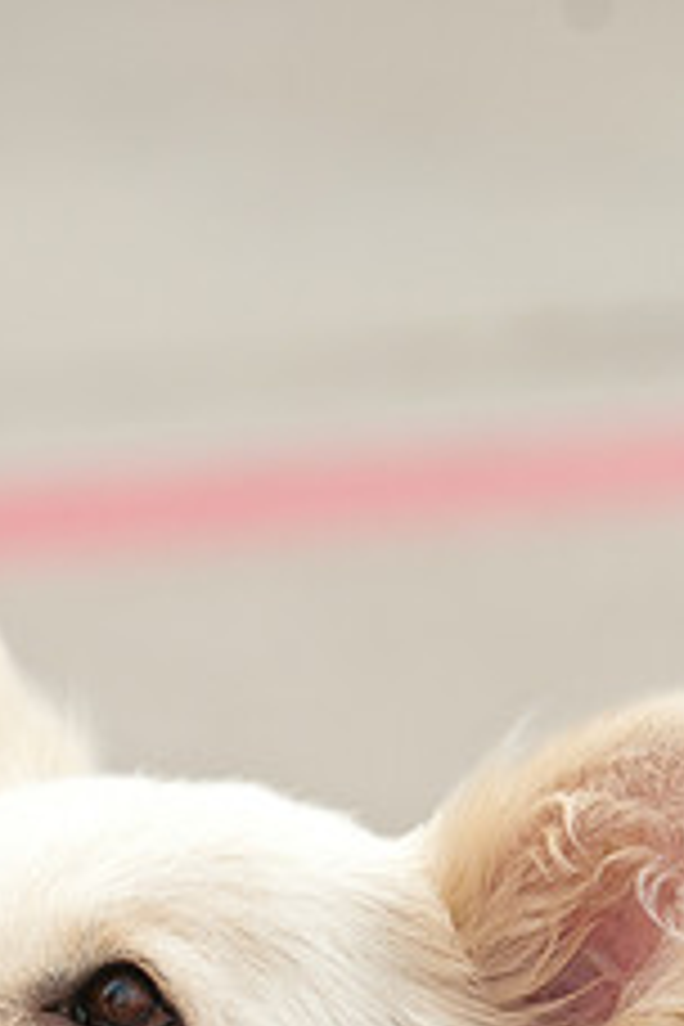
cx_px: 88
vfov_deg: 5.8
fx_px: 10117
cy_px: 1004
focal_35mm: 355
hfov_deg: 3.9
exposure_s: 1/1250
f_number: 5
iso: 320
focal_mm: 120
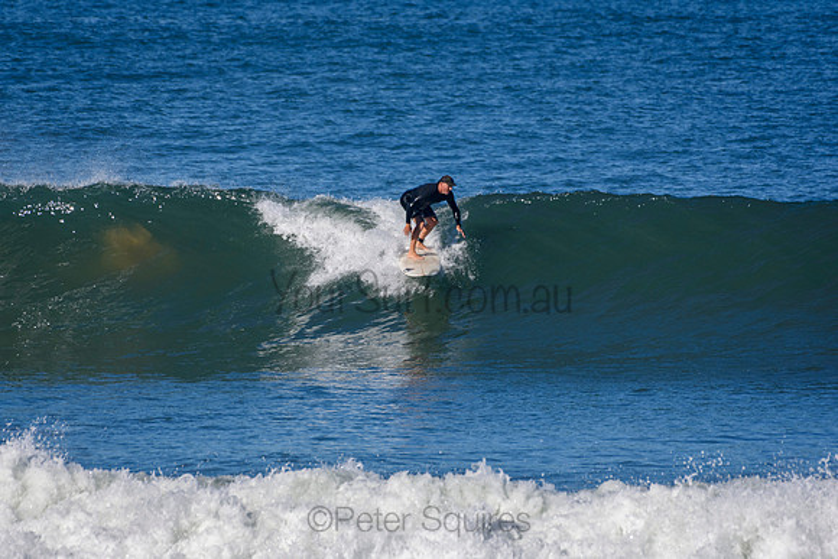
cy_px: 280
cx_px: 419
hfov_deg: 2.7
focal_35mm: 750
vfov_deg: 1.8
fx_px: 17462
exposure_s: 1/2000
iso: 280
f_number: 5.6
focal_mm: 500
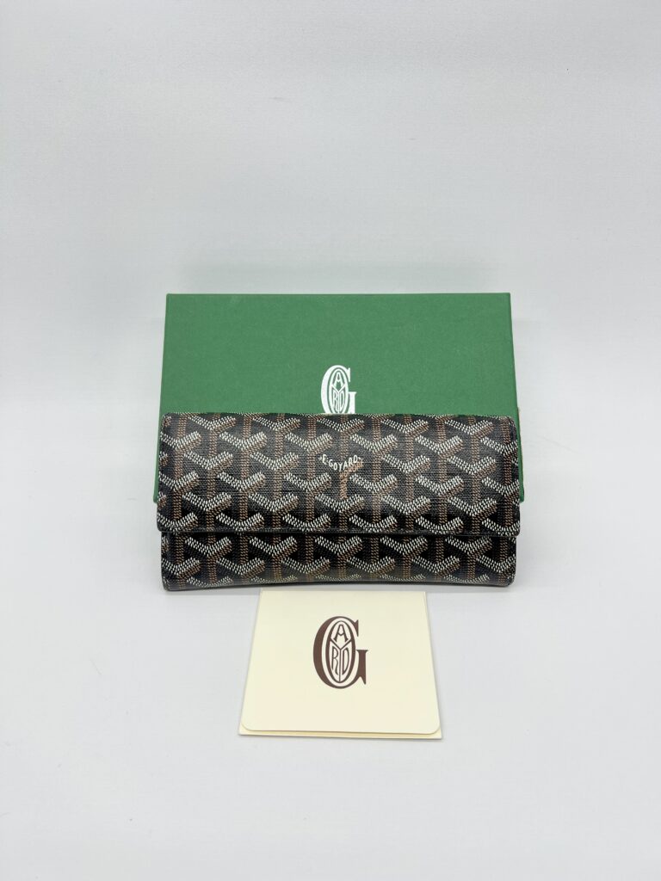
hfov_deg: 53.1
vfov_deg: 67.3
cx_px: 330
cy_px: 440
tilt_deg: -31.7
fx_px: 662
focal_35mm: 26
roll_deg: -0.2
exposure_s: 1/127
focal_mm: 5.7
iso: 32
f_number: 1.5
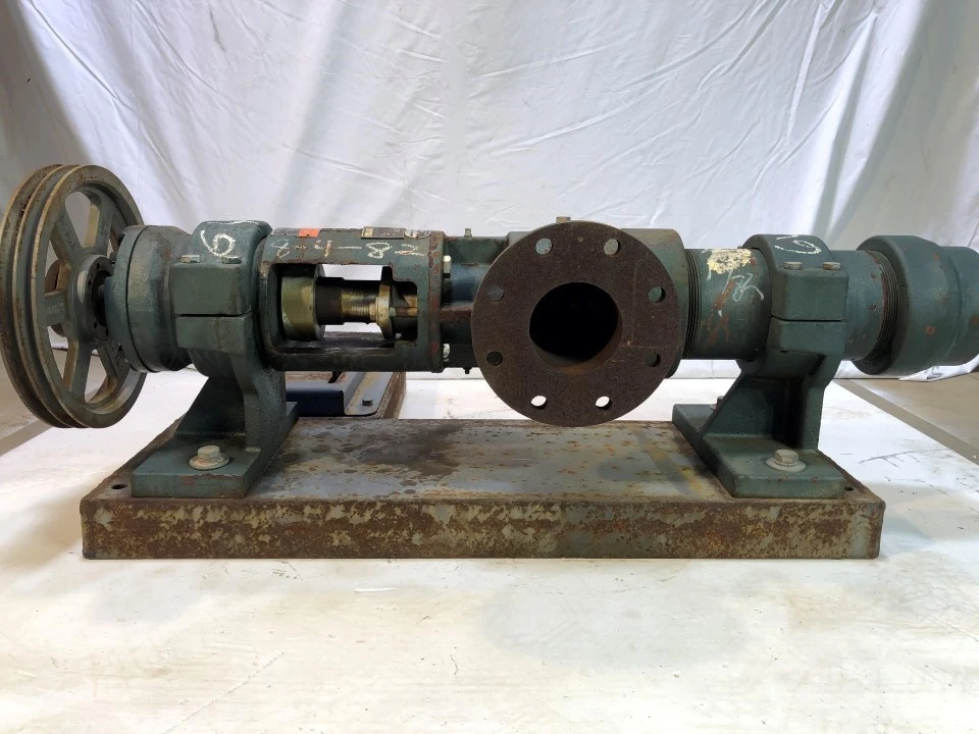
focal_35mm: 28
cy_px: 367
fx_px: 792
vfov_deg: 49.7
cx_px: 490
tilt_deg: -13.3
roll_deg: -1.1
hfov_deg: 63.4
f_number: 1.8
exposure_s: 1/120
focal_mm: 4
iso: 40
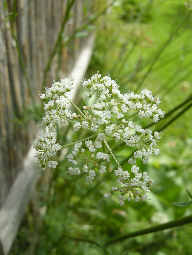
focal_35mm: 35
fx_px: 259
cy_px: 128
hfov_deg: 40.7
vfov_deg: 52.6
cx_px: 96
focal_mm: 7.5
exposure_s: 1/154
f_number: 4.3
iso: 64
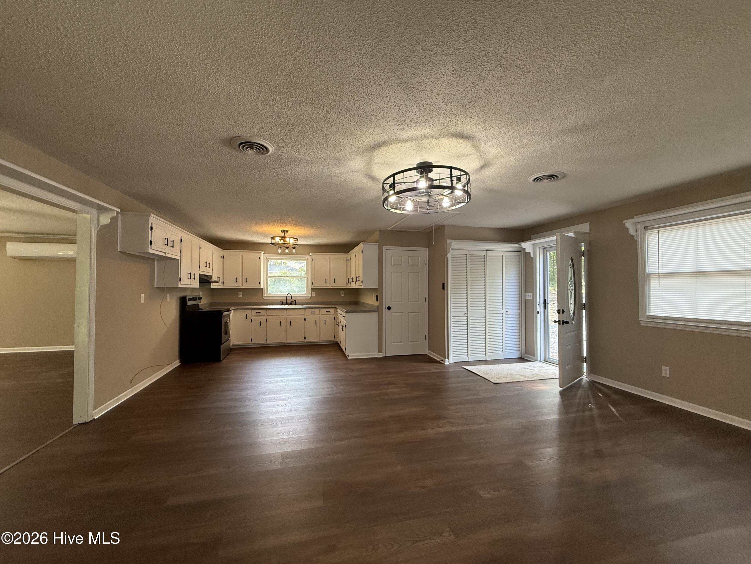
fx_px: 304
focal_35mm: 14
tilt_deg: +1.3
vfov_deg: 85.7
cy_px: 282
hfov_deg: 102.1
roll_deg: +0.1
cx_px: 376
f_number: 2.2
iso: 200
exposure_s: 1/120
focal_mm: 2.22
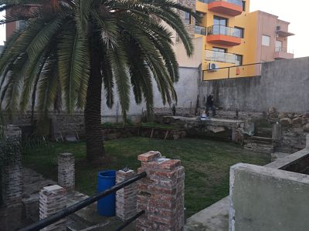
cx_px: 154
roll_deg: -0.8
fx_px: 259
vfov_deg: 48.2
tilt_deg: -2.0
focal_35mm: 29
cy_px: 116
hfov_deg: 61.7
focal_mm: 4.15
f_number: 2.2
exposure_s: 1/33
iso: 25
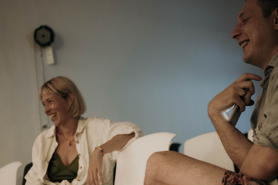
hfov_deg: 37.8
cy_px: 92
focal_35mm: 52
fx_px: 405
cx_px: 139
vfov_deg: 25.8
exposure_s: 1/160
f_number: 2.2
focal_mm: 35
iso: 1250
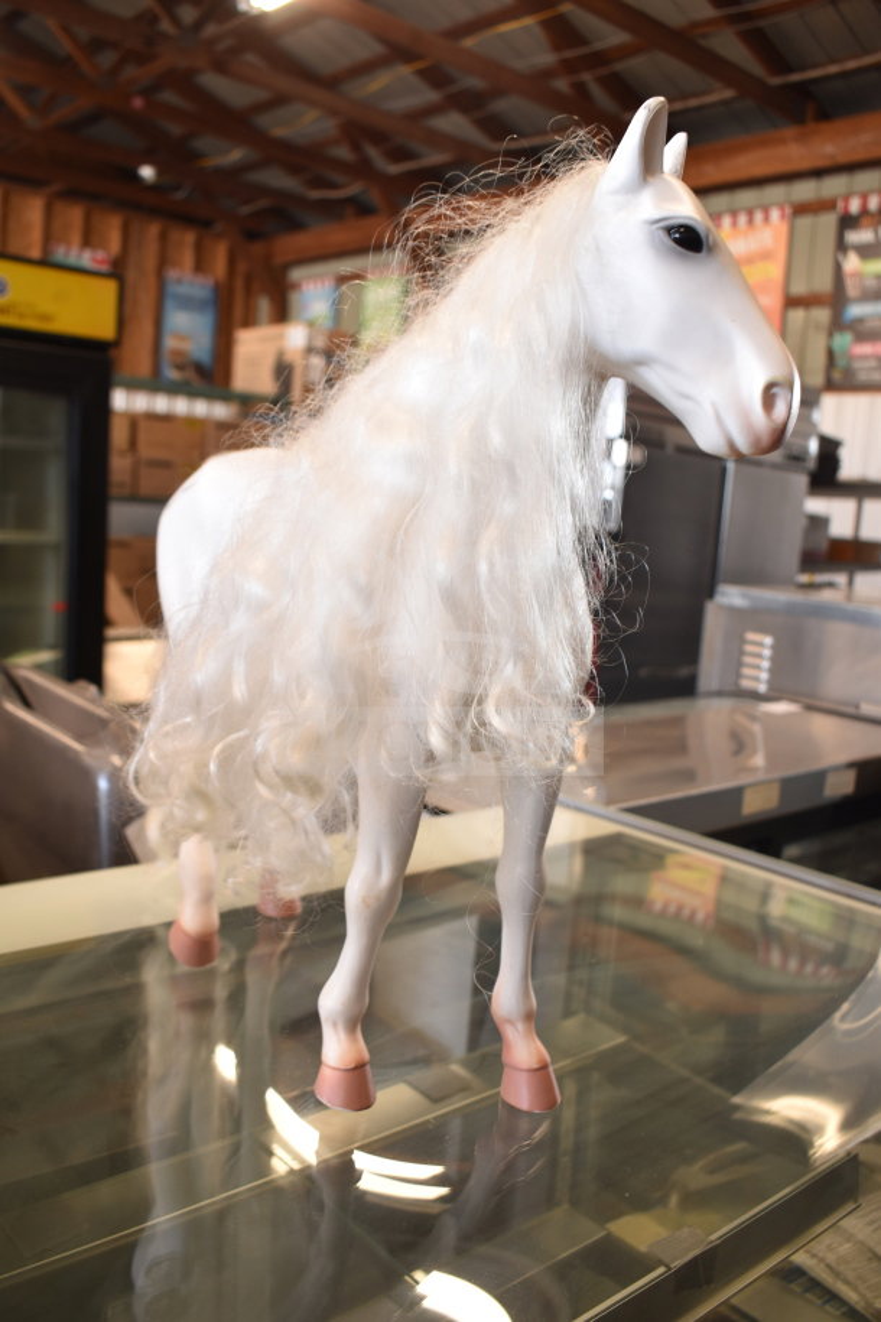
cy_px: 661
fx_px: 1101
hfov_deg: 43.6
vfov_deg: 61.9
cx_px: 440
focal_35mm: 30
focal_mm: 20
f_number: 3.8
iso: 360
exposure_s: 1/30
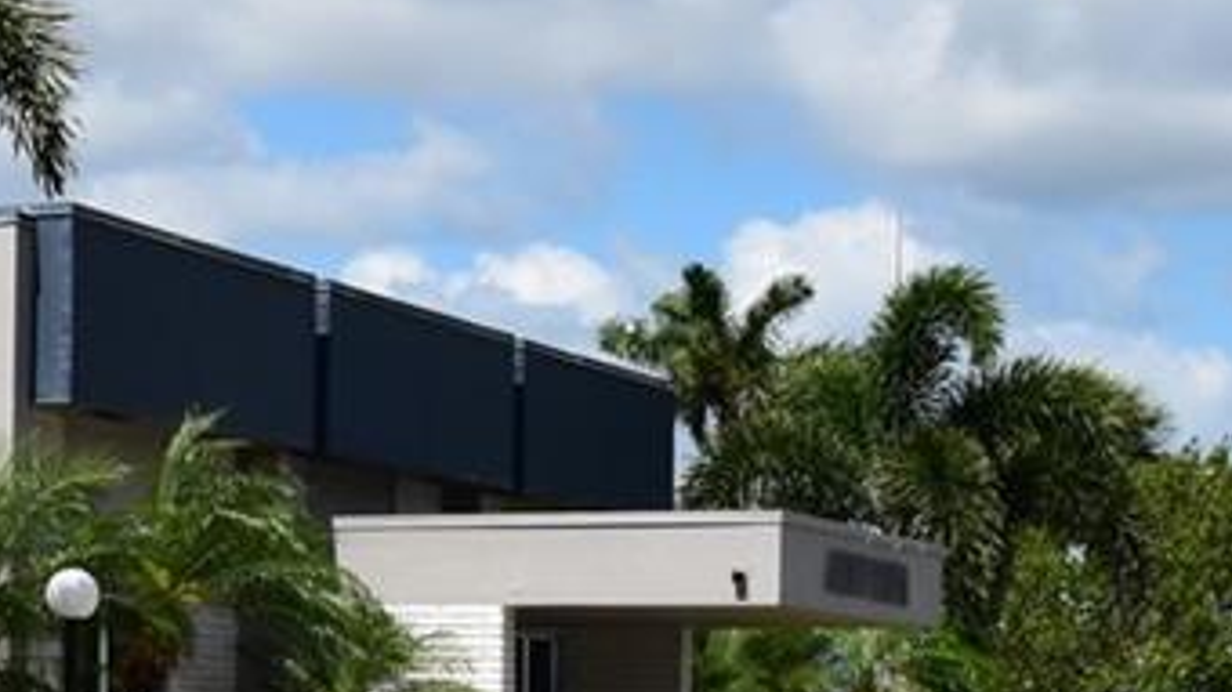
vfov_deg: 8.2
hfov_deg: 13.4
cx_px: -775
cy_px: 678
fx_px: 4833
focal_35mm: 148
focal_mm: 20
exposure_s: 1/500
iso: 400
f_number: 11
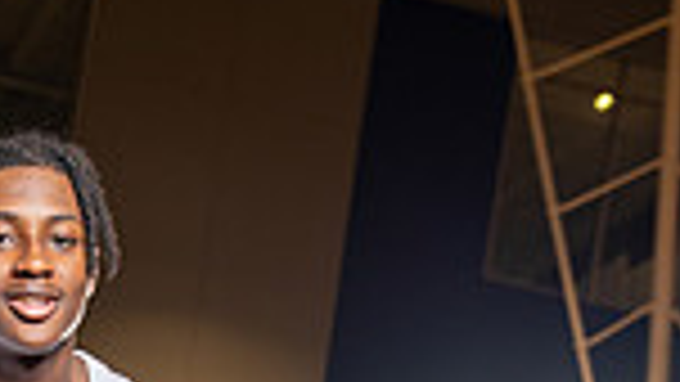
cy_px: 908
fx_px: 1803
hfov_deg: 20.7
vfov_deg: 10.5
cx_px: 9
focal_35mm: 100
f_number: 4.5
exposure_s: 1/250
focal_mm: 32
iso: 400
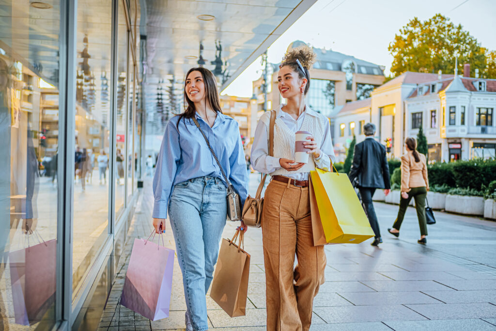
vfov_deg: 37.9
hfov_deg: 54.4
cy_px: 166
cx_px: 248
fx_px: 482
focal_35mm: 35
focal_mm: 35
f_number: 1.8
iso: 250
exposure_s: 1/500
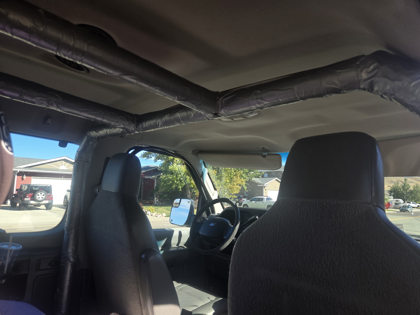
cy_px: 158
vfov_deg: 58.9
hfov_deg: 73.9
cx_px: 210
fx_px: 279
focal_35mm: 23
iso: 25
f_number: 1.8
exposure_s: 1/405
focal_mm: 5.4
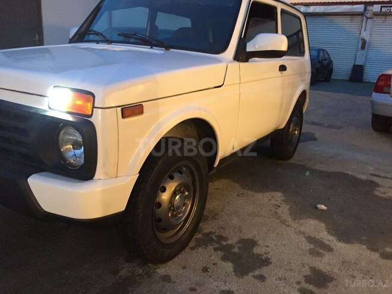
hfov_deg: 61.7
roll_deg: -2.4
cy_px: 147
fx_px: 328
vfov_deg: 48.2
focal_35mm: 29
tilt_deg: -13.7
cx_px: 196
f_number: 2.2
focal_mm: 4.15
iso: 320
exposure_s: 1/17
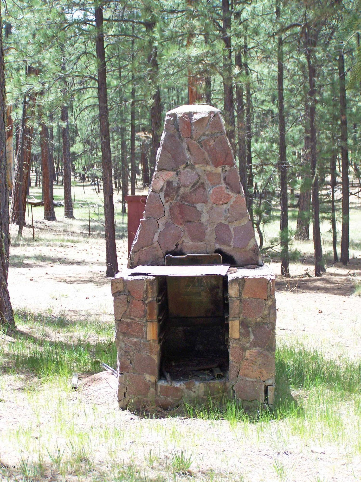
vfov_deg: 26.0
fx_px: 1043
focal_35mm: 75
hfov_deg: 19.6
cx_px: 180
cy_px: 241
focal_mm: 12.4
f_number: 3.2
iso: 64
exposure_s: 1/160
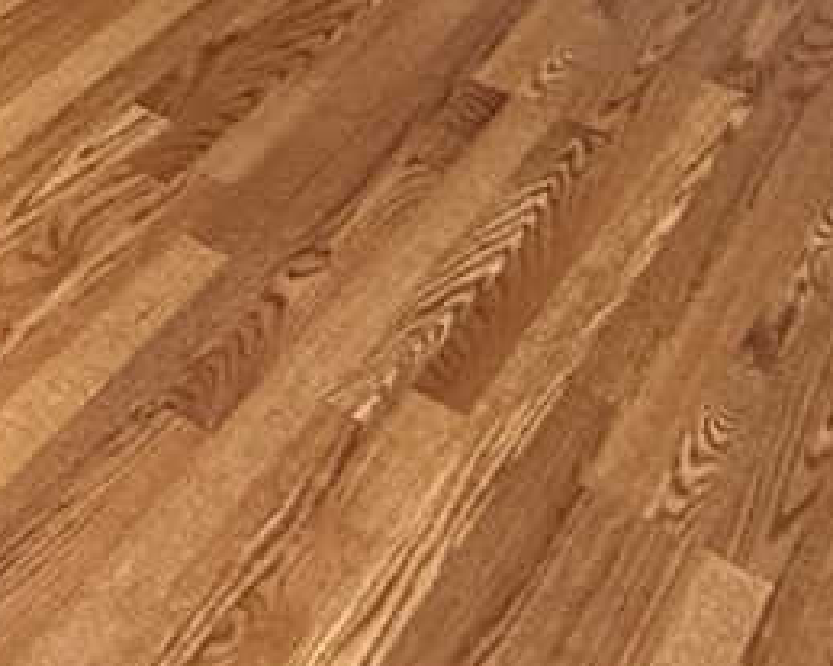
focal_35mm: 76
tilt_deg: -9.6
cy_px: -663
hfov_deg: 25.0
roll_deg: -1.3
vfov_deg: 15.9
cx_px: 289
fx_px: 1873
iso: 400
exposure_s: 1/60
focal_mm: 2.22
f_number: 2.2
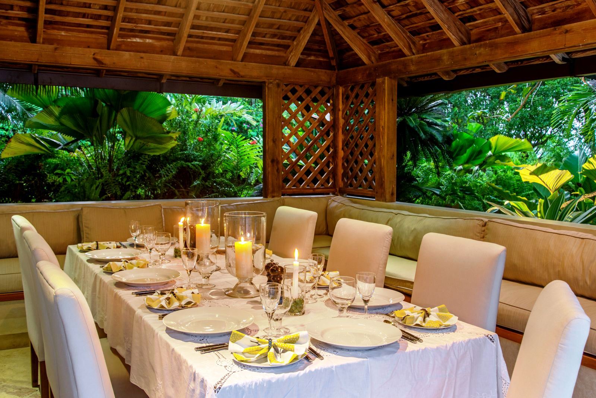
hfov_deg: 55.8
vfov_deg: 38.9
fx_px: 563
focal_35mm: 34
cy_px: 199
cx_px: 298
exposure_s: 1/1.67
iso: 400
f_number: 8
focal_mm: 34
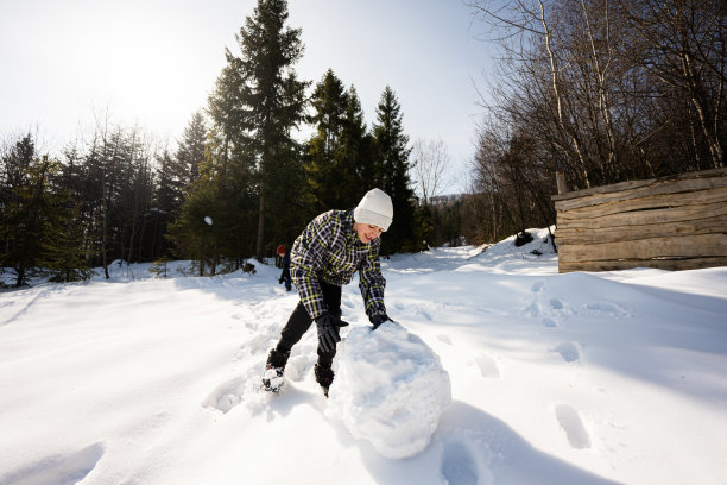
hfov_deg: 104.3
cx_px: 364
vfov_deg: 81.2
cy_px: 242
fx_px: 283
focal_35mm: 14
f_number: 2.8
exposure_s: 1/2500
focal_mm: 14
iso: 64
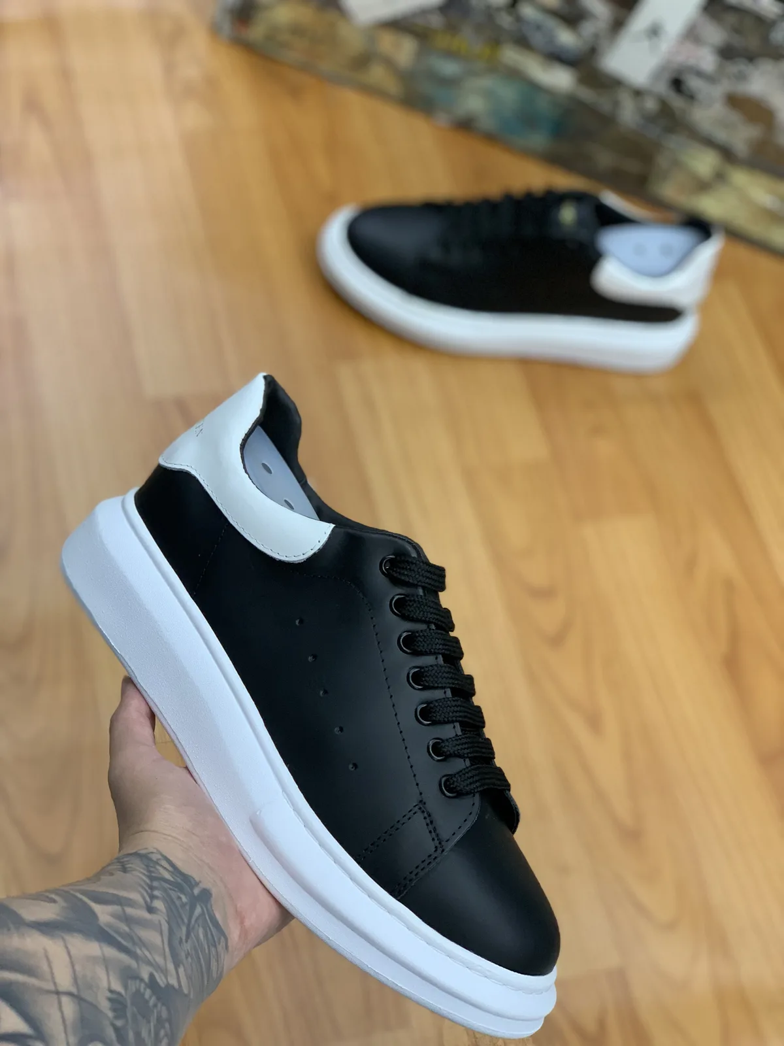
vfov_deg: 36.8
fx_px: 1570
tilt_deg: -56.3
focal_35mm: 52
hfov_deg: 28.0
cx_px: 392
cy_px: 523
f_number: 2.4
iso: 100
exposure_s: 1/60
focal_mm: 6
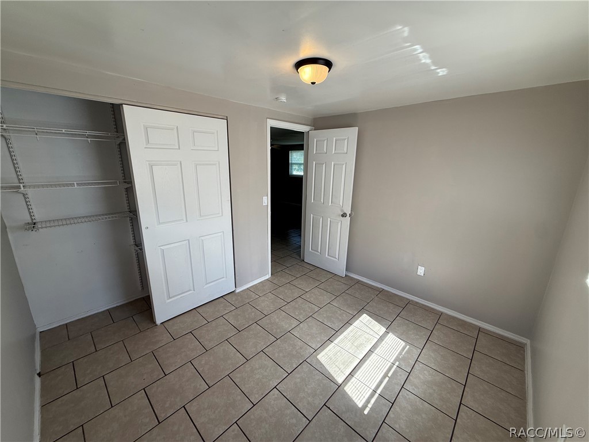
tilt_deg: -14.3
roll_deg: -1.3
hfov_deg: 102.1
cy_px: 221
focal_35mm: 14
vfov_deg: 85.7
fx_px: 238
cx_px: 294
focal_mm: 2.22
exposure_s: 1/104
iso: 64
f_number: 2.2
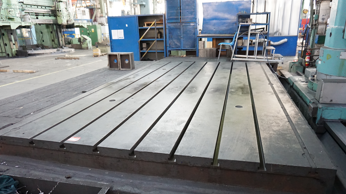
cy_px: 107
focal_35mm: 26
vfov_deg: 44.3
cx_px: 176
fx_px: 239
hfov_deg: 71.9
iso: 3200
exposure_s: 1/80
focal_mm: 16
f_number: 3.5
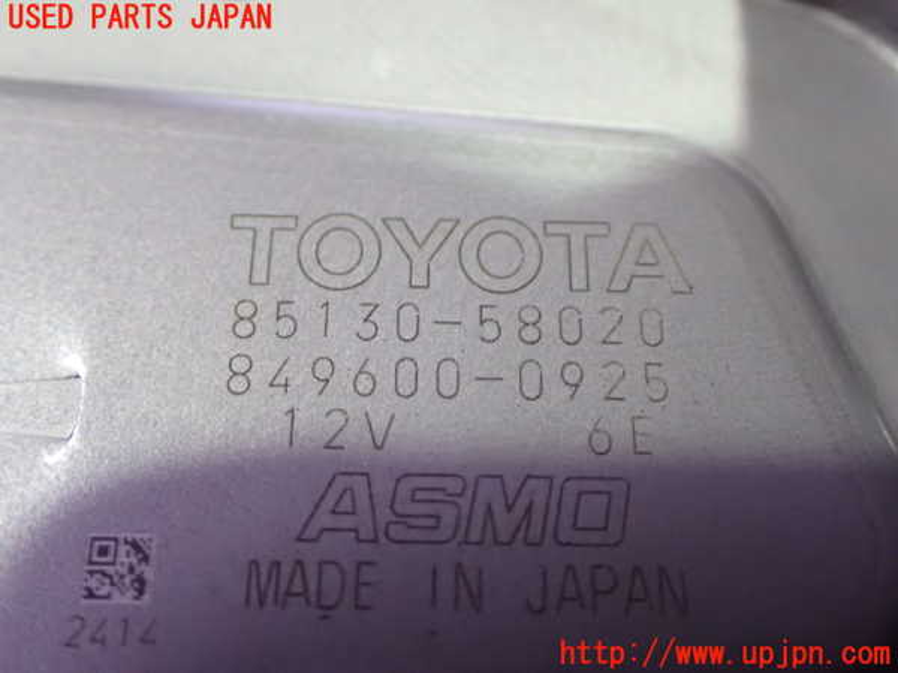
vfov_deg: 35.1
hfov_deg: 45.8
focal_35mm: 41
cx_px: 449
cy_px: 336
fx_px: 1064
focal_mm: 7.31
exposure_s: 1/40
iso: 1600
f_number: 2.8
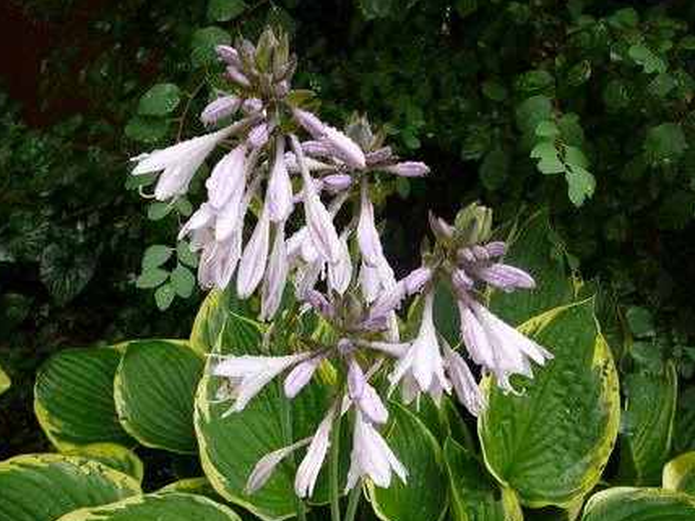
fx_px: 723
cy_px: 263
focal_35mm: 36
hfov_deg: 51.4
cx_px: 341
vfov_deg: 39.7
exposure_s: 1/60
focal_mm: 5.2
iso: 80
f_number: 2.8
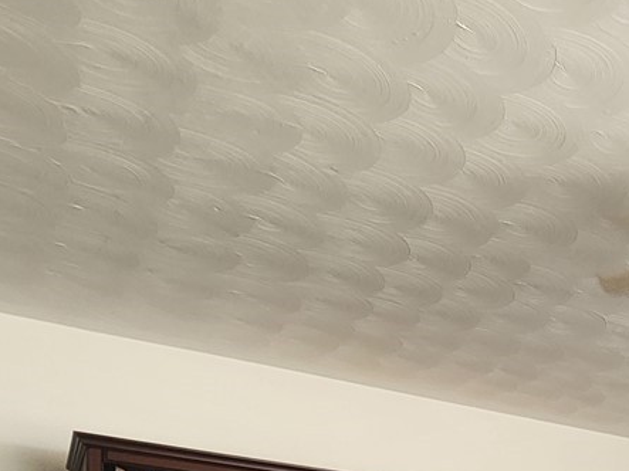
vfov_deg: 24.9
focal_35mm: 47
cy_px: 674
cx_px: 748
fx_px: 854
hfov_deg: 33.3
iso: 250
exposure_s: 1/60
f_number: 2.2
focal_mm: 2.2
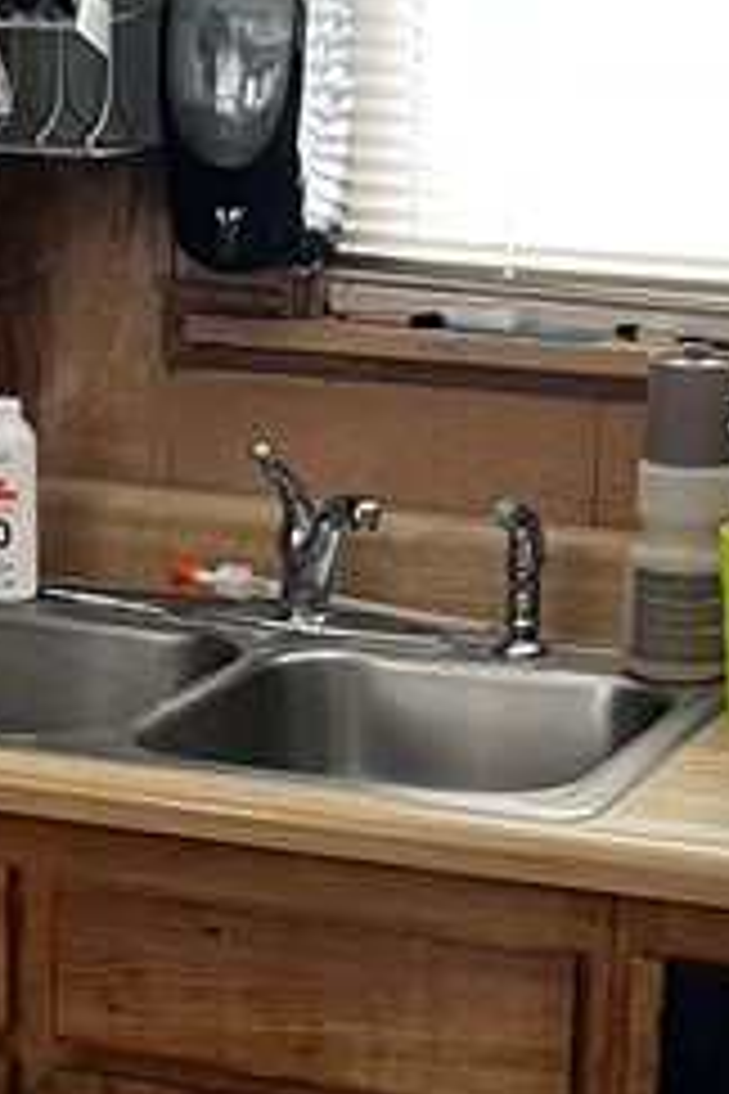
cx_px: 396
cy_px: 1035
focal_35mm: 114
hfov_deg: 12.0
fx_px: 3462
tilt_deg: -14.1
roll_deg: +0.4
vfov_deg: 17.6
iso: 250
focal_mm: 5.7
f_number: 1.5
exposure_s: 1/60
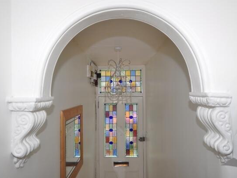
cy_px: 88
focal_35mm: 33
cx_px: 118
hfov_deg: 55.3
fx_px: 226
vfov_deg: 43.0
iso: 200
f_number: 5.6
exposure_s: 1/100
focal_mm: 20
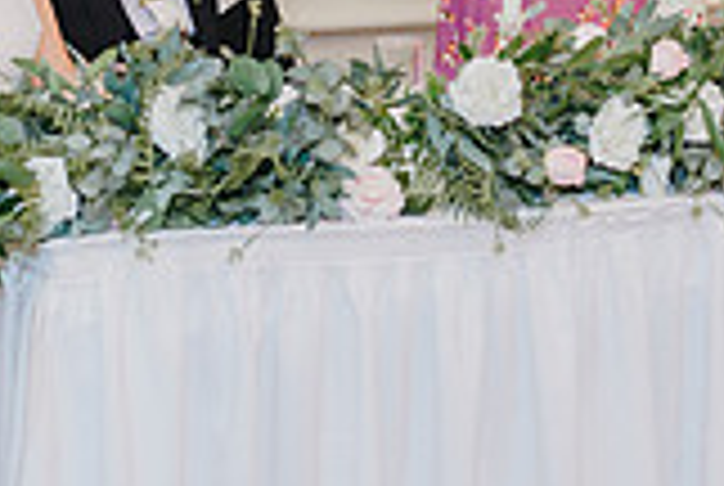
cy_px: -146
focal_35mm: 126
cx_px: 508
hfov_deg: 16.2
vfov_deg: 10.7
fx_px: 2539
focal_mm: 35
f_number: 2.2
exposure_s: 1/200
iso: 1000
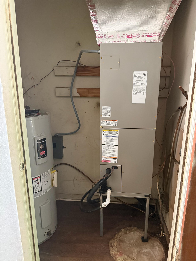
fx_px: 181
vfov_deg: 71.6
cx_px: 98
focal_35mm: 24
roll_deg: +0.3
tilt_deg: -12.5
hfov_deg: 56.8
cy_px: 130
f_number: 1.78
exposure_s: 1/55
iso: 800
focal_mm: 6.76
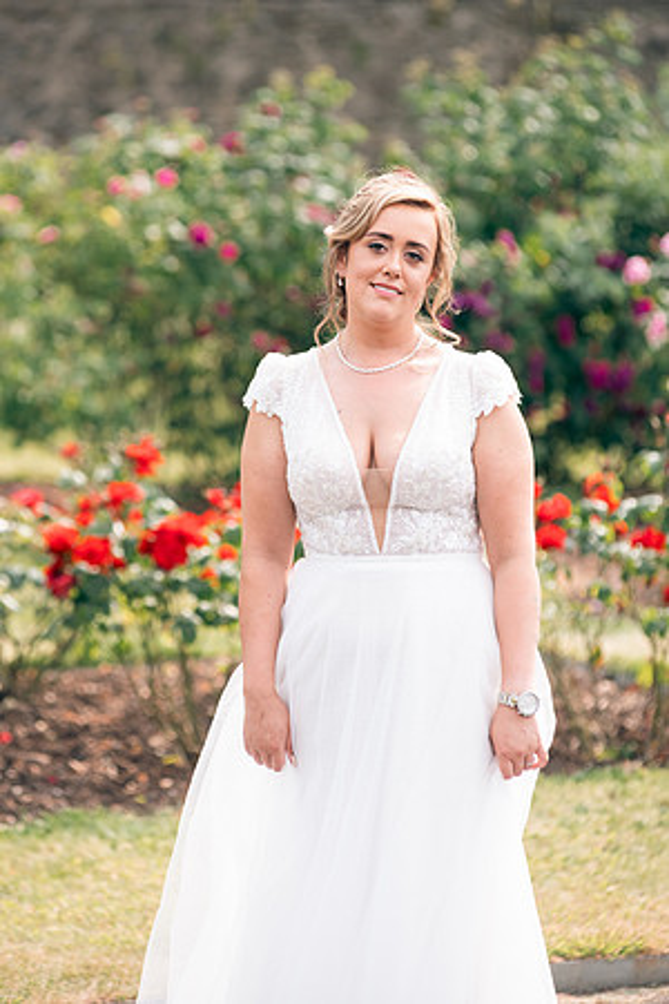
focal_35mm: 155
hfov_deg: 8.9
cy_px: 502
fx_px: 4320
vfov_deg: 13.2
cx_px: 334
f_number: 3.5
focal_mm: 155
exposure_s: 1/250
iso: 80
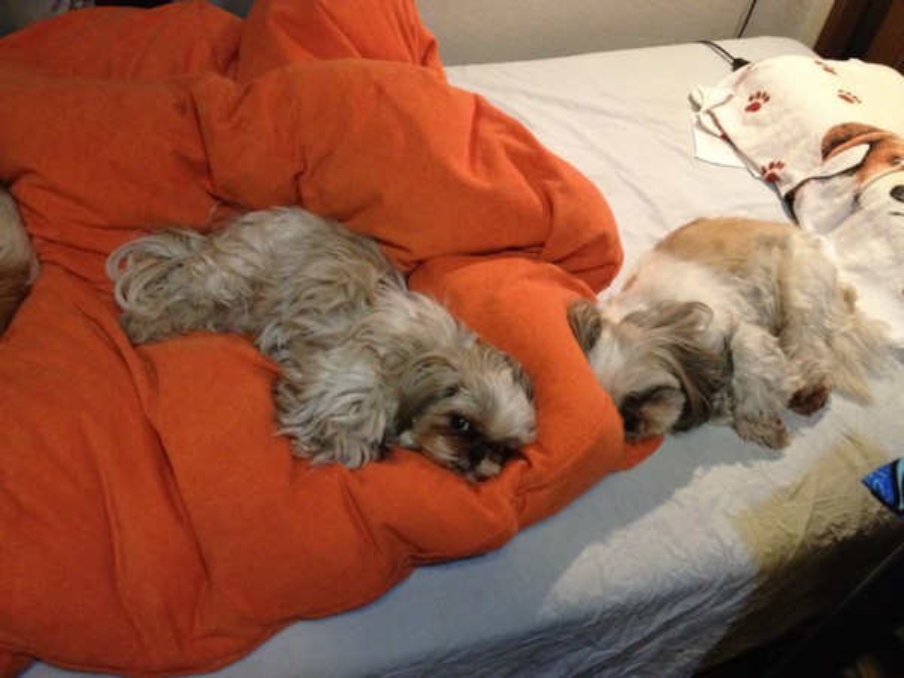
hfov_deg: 52.6
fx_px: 914
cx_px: 452
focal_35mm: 35
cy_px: 339
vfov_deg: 40.7
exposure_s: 1/20
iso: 400
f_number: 2.4
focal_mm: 4.28
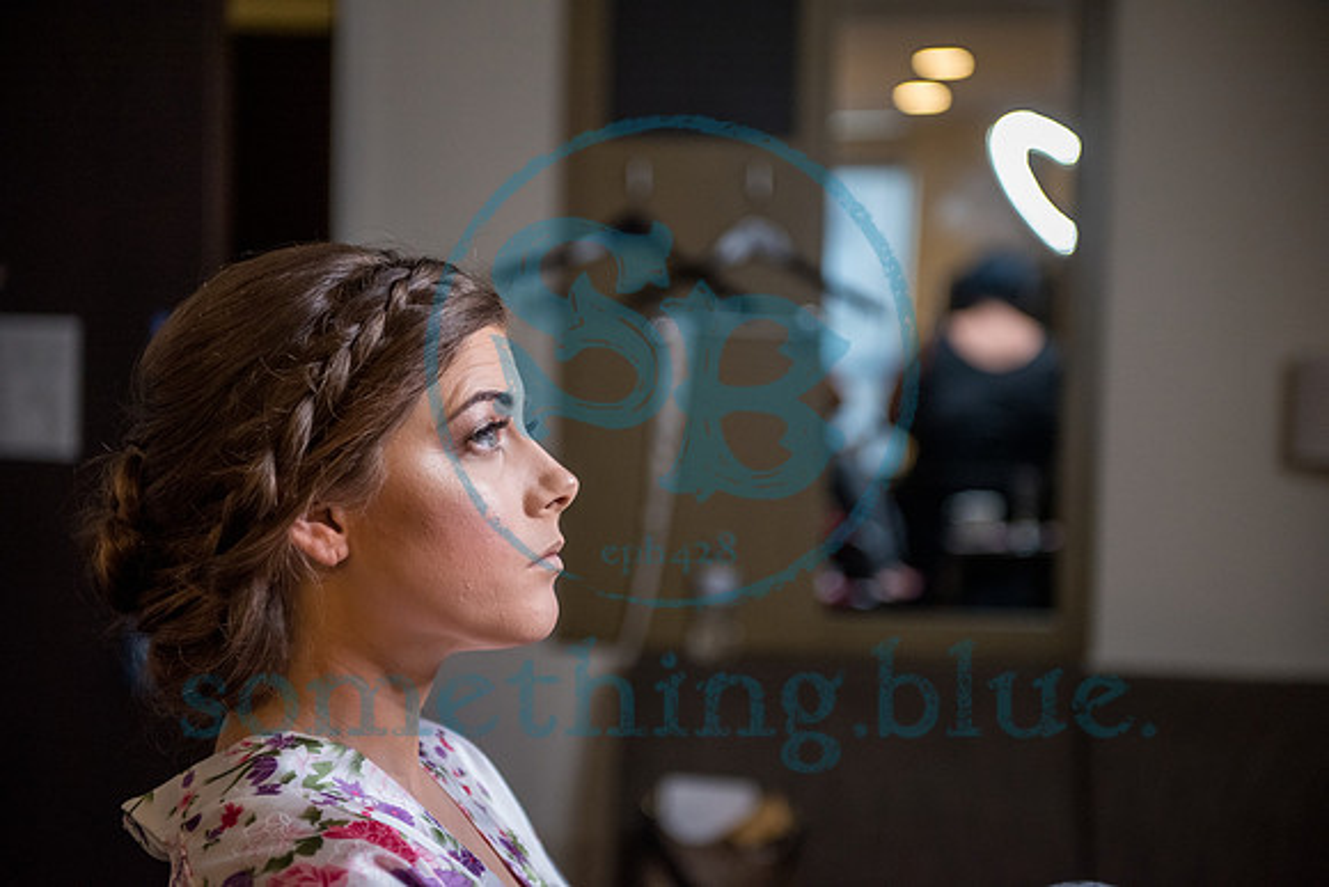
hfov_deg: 28.8
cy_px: 444
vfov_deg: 19.5
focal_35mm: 70
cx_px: 664
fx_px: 2585
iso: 1600
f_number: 2.8
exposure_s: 1/400
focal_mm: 70
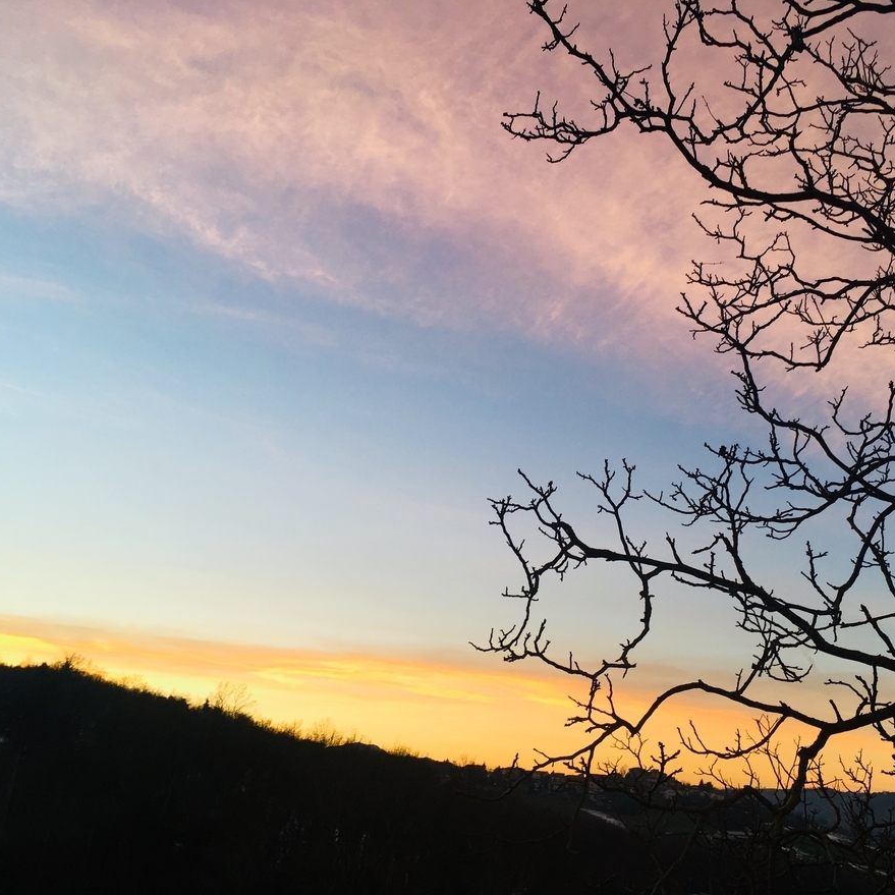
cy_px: 457
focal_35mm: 35
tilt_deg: +19.4
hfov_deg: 47.0
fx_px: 1024
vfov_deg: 47.2
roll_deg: -4.4
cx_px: 523
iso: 32
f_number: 2.2
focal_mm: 4.15
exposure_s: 1/100
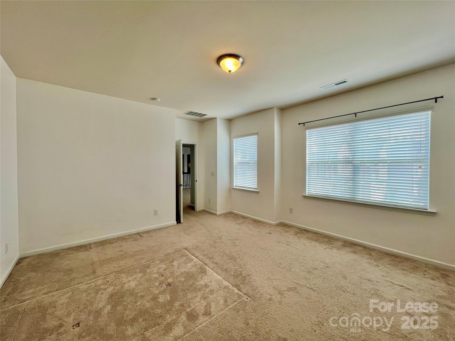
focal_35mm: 13
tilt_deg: -1.6
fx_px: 171
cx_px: 228
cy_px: 170
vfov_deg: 89.9
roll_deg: -0.1
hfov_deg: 106.2
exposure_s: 1/120
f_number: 1.8
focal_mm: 1.57
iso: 50
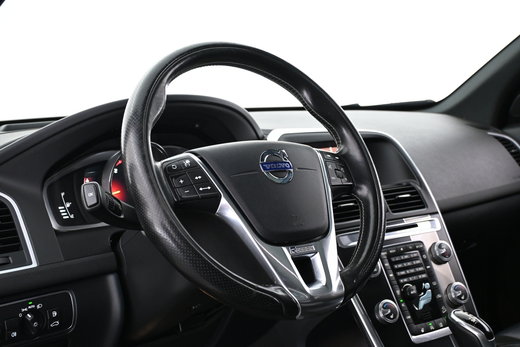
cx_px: 260
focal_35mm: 45
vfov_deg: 29.9
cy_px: 174
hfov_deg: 43.6
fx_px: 650
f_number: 4.8
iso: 1600
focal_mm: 30
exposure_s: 1/13
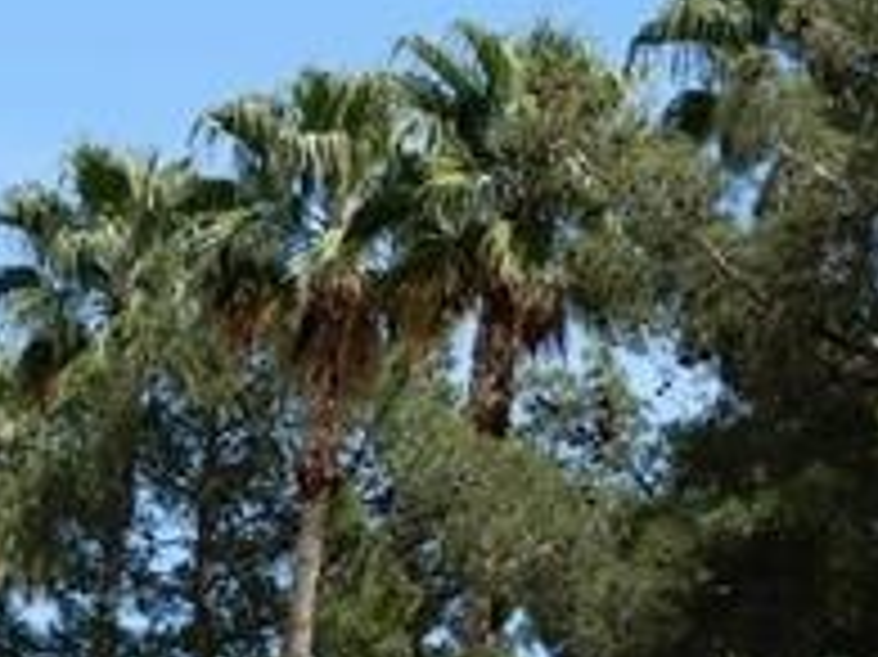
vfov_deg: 7.2
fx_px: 5196
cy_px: 882
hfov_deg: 9.6
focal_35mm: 205
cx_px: 851
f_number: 4
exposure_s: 1/500
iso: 80
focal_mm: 8.9
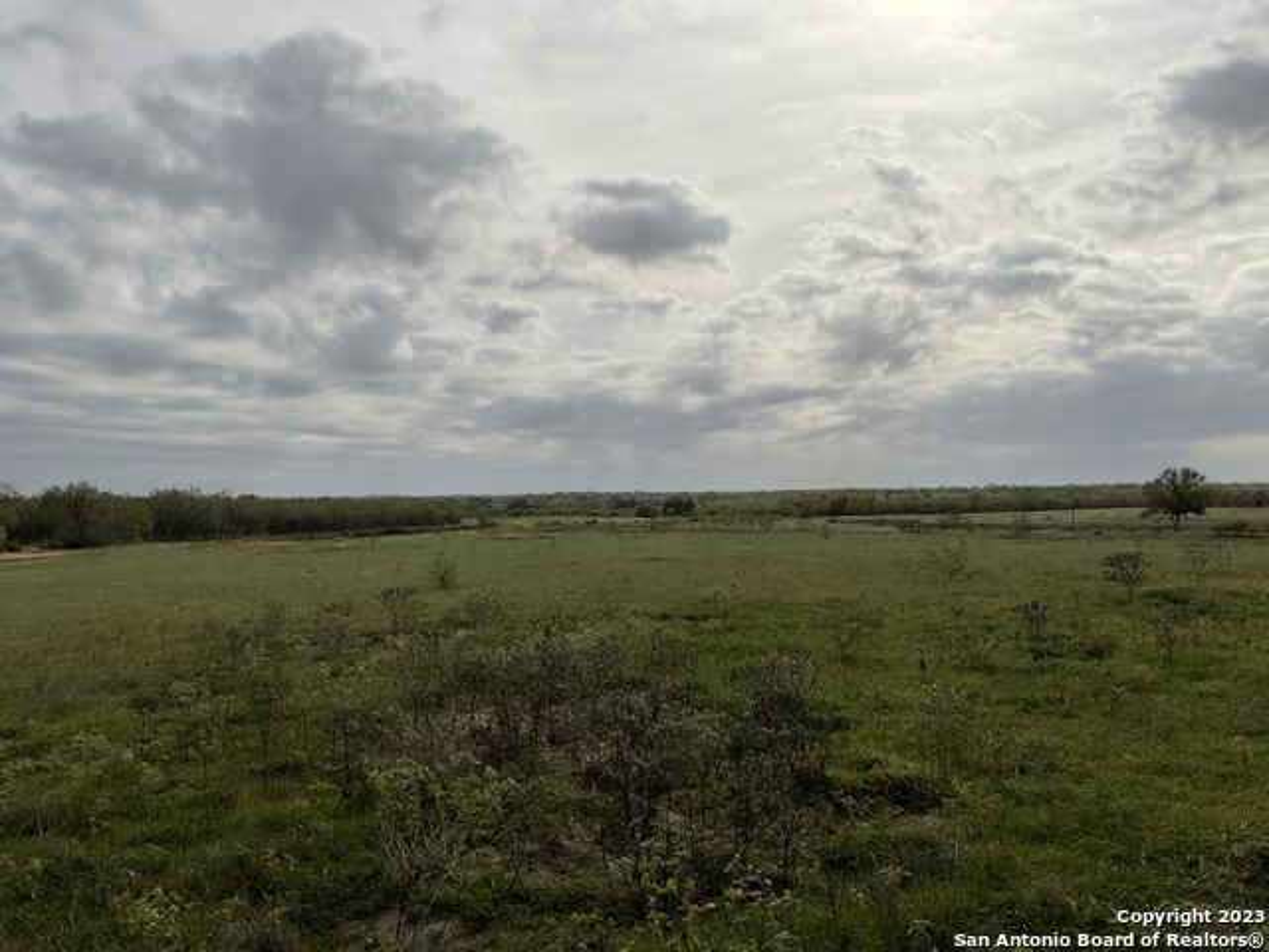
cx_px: 634
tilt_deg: +0.1
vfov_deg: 48.2
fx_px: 1063
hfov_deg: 61.7
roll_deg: +1.3
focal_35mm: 29
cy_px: 476
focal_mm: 3
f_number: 1.8
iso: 20
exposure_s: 1/8621
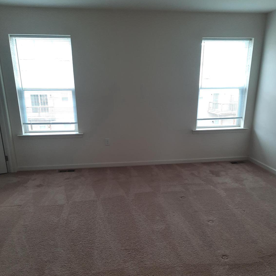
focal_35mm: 30
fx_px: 271
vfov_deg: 53.5
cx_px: 140
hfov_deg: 54.0
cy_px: 169
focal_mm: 4.6
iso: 100
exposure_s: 1/60
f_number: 2
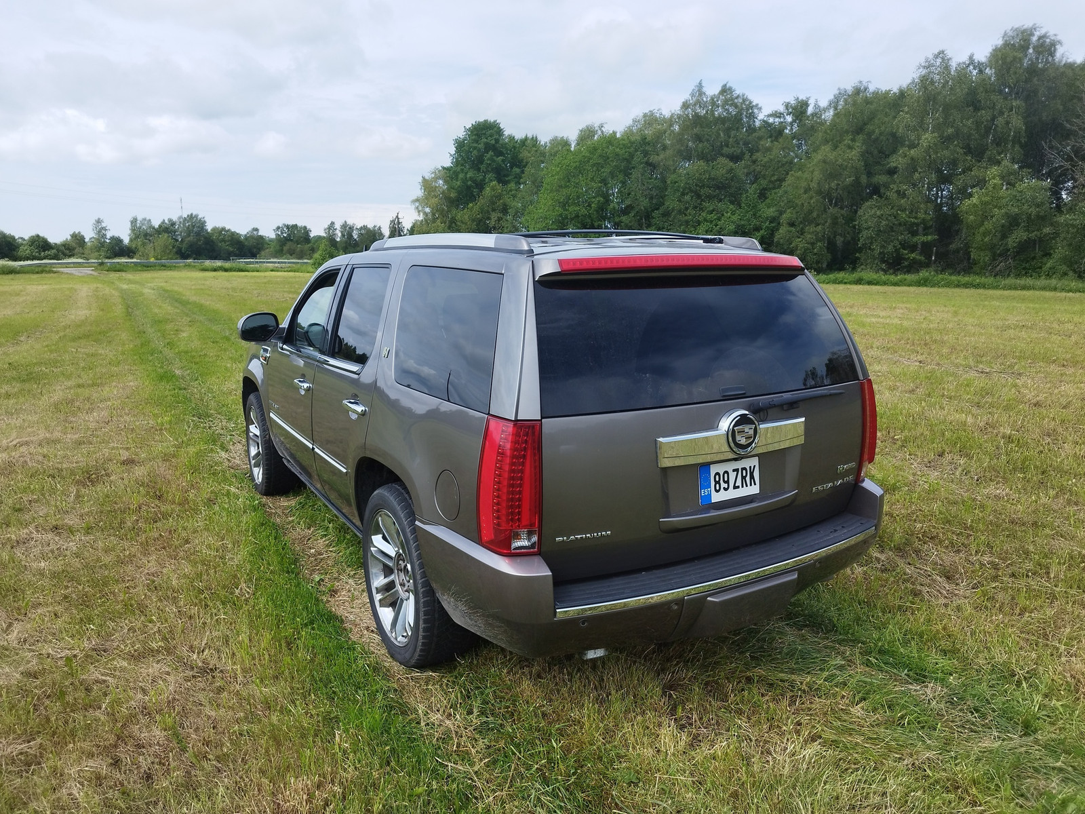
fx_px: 784
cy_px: 407
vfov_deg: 54.9
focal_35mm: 25
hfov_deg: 69.4
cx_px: 542
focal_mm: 5.95
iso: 50
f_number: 1.89
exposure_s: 1/775
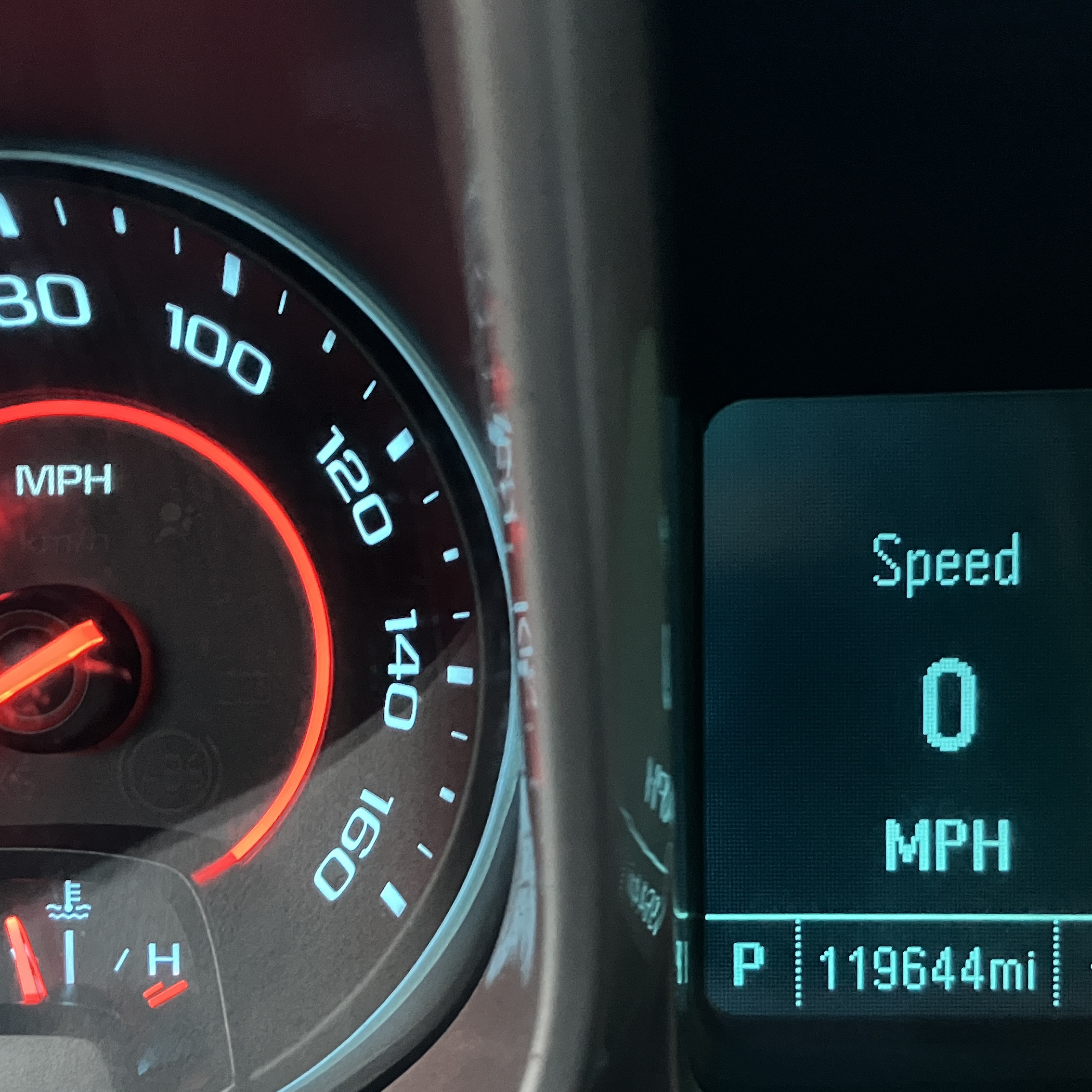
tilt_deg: -22.2
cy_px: 693
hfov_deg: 38.1
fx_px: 1570
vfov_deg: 38.1
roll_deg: -2.2
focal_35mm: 44
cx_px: 695
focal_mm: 3.99
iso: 640
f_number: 1.8
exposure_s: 1/20
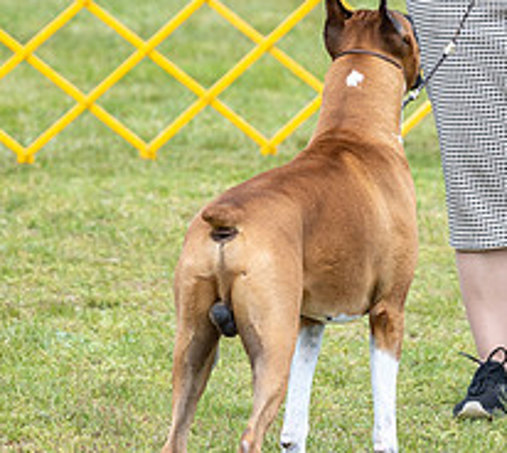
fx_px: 7133
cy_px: -95
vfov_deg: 3.6
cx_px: 283
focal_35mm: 454
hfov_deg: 4.1
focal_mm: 131
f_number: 4.5
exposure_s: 1/1000
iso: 400
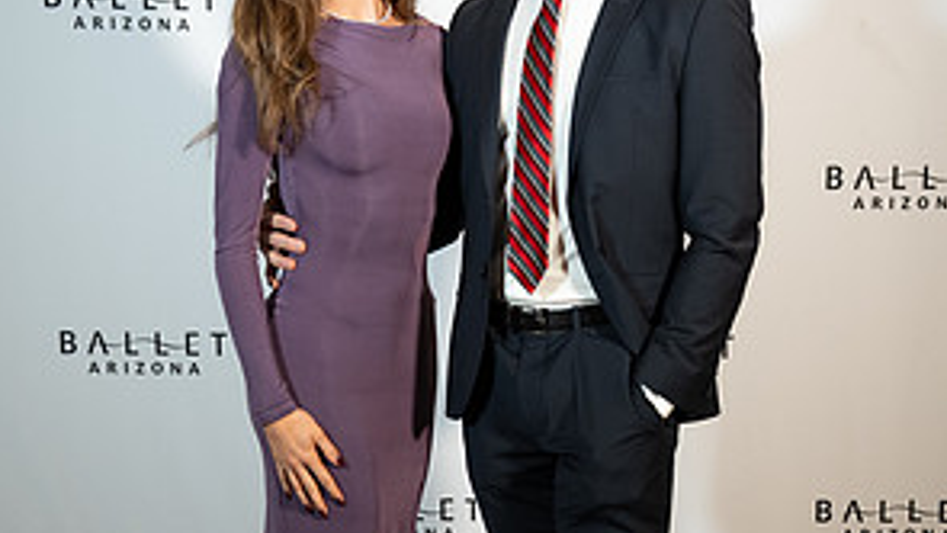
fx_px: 1909
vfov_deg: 15.8
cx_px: 469
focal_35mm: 76
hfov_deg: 27.9
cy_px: 379
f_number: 2.8
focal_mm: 47.6
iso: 1600
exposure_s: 1/200
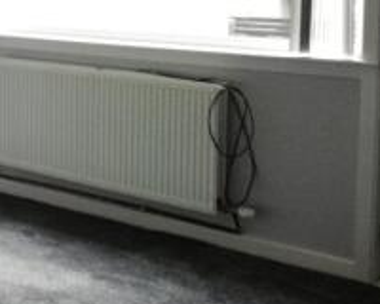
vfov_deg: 20.2
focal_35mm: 74
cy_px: 18
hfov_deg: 23.6
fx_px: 832
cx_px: -71
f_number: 2.2
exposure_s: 1/100
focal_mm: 3.46
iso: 64
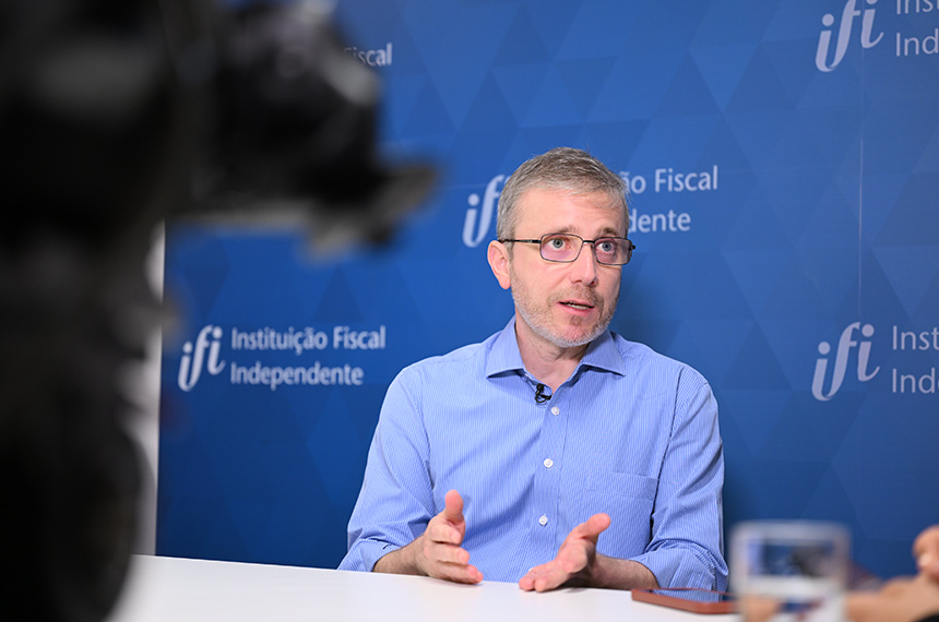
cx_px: 470
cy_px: 311
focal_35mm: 70
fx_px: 1822
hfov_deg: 28.9
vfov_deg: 19.4
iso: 1000
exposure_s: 1/100
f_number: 2.8
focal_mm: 70
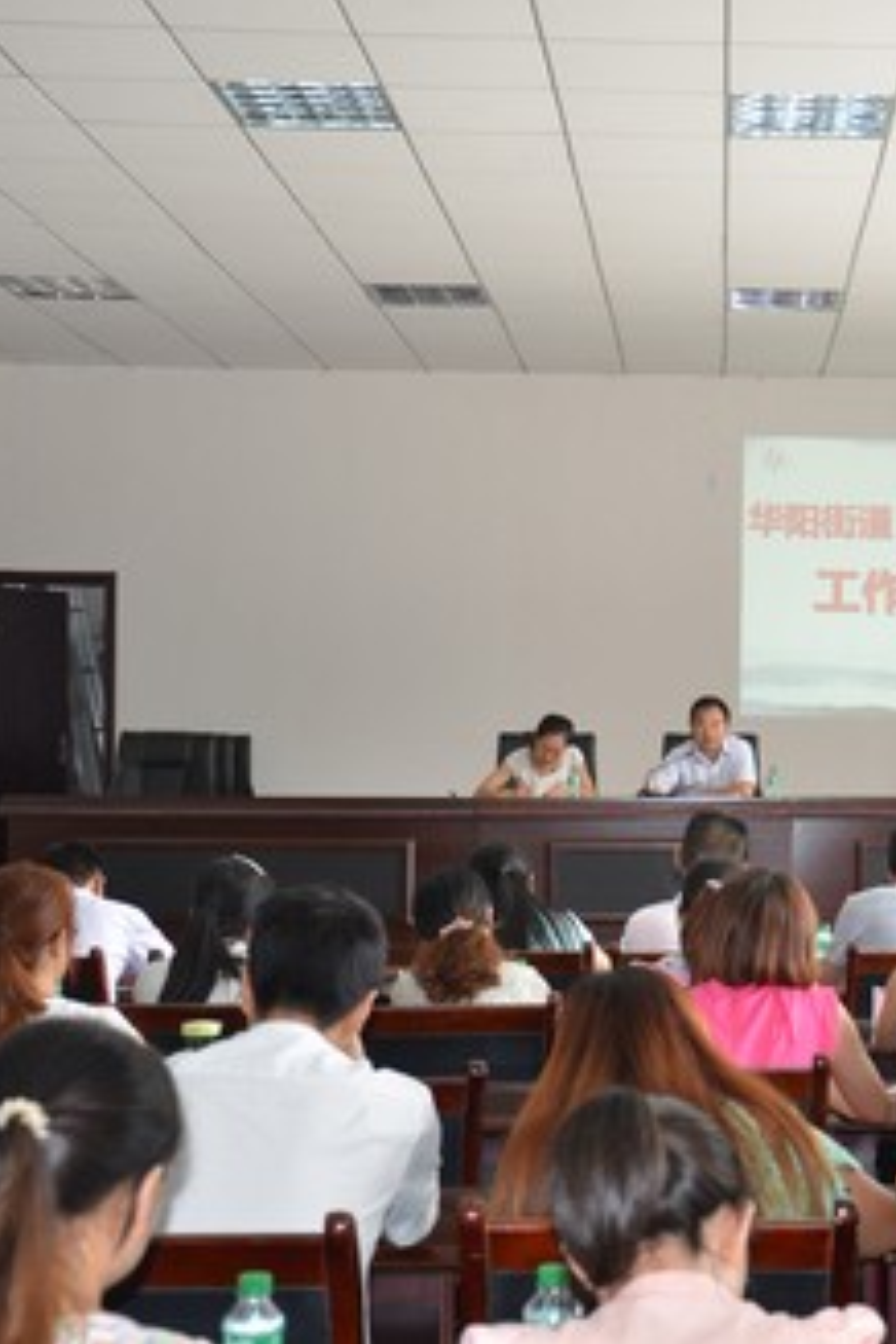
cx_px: 810
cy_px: 668
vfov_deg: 31.4
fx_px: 2389
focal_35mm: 64
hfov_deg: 20.8
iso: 400
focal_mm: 28
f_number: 4
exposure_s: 1/60
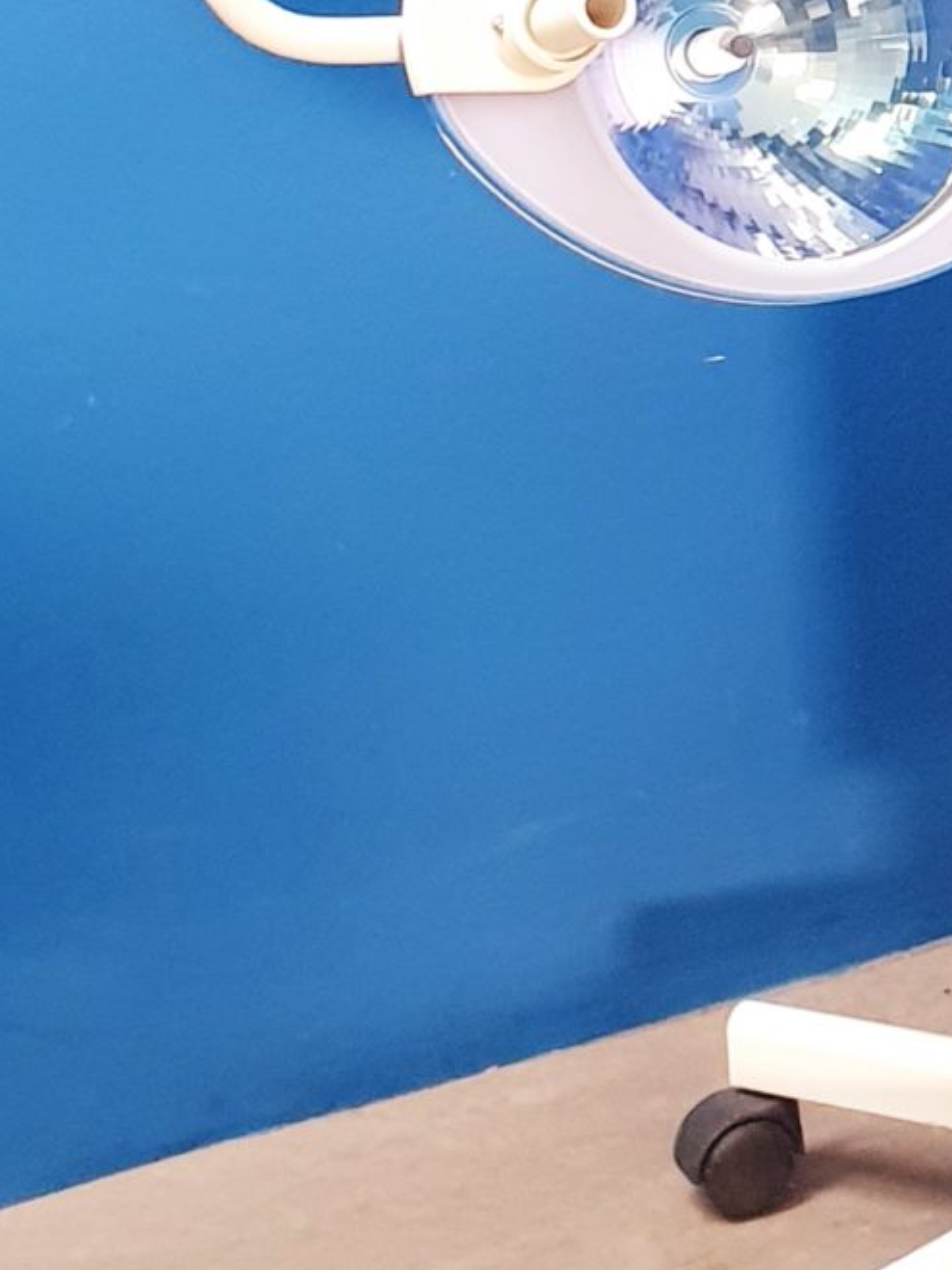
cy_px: -114
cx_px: 1576
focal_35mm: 101
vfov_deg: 18.7
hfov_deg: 13.5
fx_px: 3705
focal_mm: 4.3
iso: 400
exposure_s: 1/50
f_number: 2.4
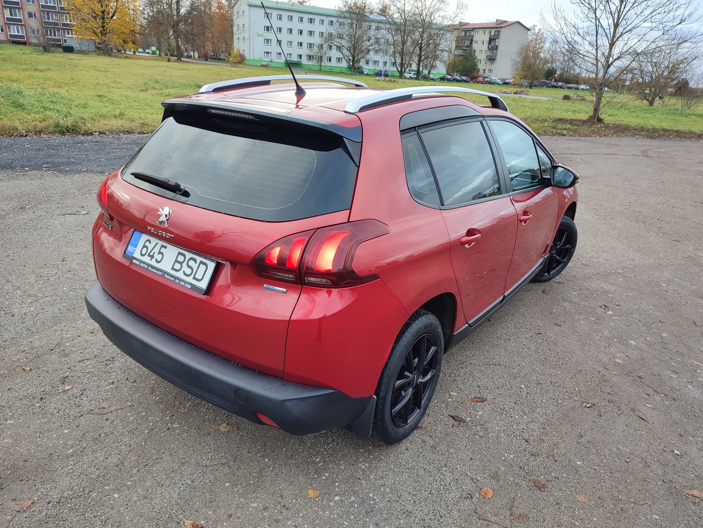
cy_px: 264
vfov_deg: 56.8
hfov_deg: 71.6
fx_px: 487
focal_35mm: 24
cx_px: 352
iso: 65
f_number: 1.89
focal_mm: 5.89
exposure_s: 1/100
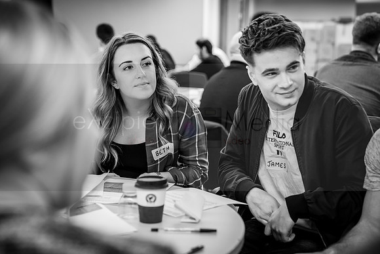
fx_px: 658
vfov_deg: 21.8
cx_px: 214
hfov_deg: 32.2
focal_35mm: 62
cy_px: 118
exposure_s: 1/60
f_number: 2.8
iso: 1000
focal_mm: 55
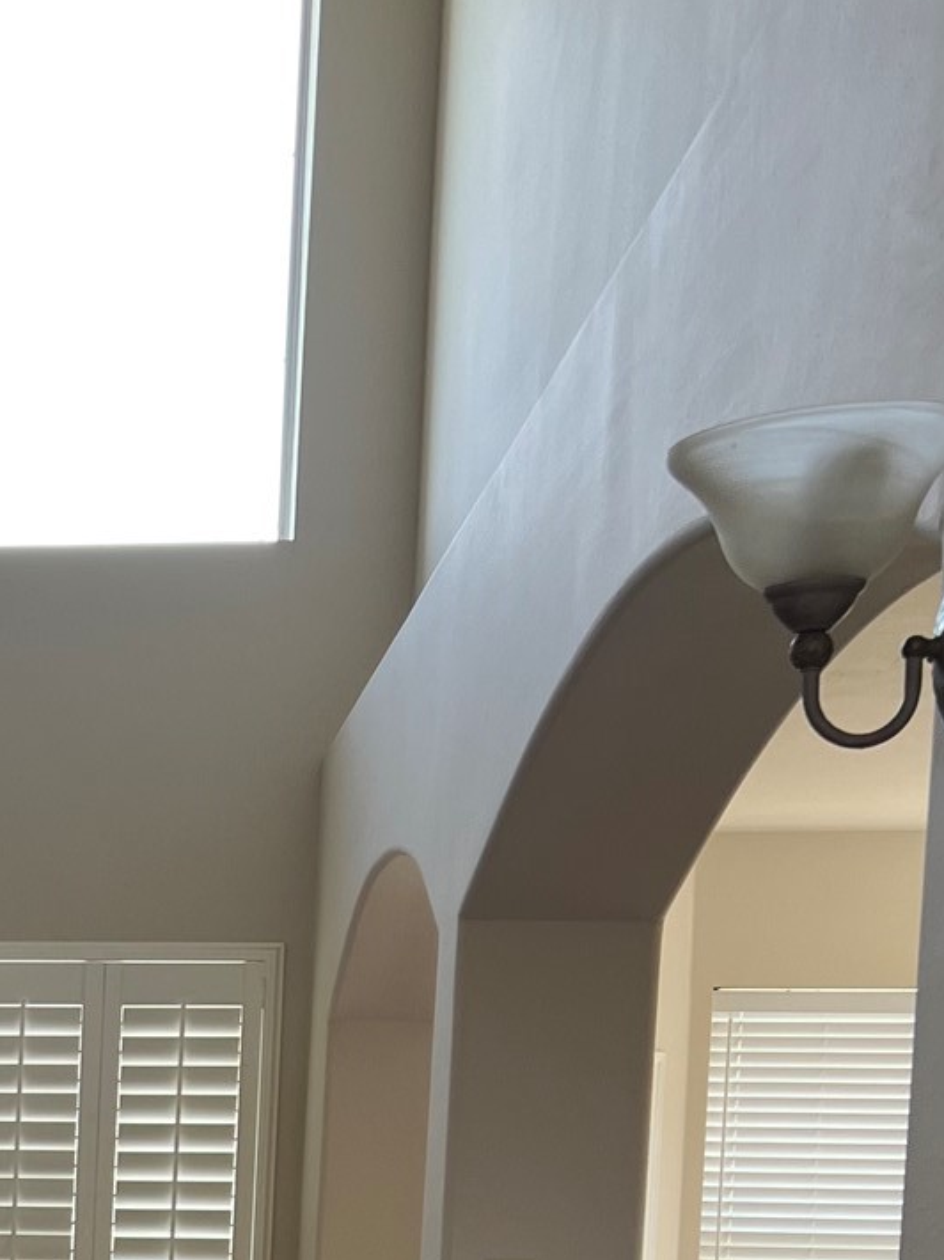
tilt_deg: -2.3
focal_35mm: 75
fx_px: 2729
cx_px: -373
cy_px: 1439
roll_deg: +0.2
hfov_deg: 18.0
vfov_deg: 24.0
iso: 40
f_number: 1.5
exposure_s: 1/121
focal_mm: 5.7
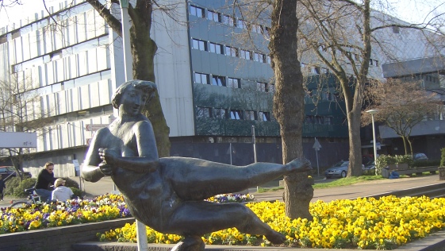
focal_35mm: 53
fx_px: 626
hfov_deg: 39.0
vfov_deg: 22.5
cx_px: 260
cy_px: 179
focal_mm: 8
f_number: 2.8
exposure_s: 1/320
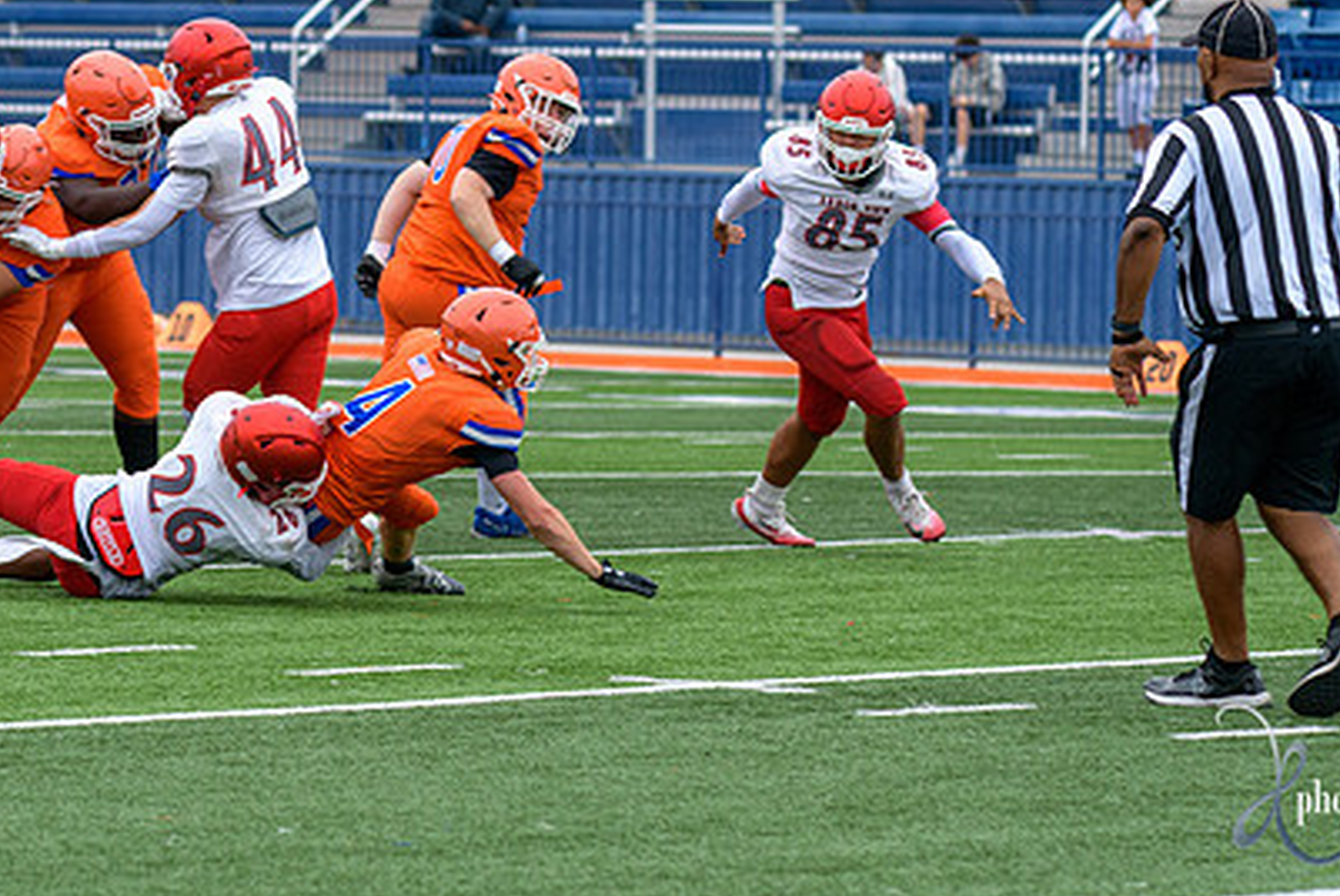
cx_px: 211
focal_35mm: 244
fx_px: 9088
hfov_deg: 8.4
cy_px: 303
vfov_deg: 5.6
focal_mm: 120
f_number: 3.5
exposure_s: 1/800
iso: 400
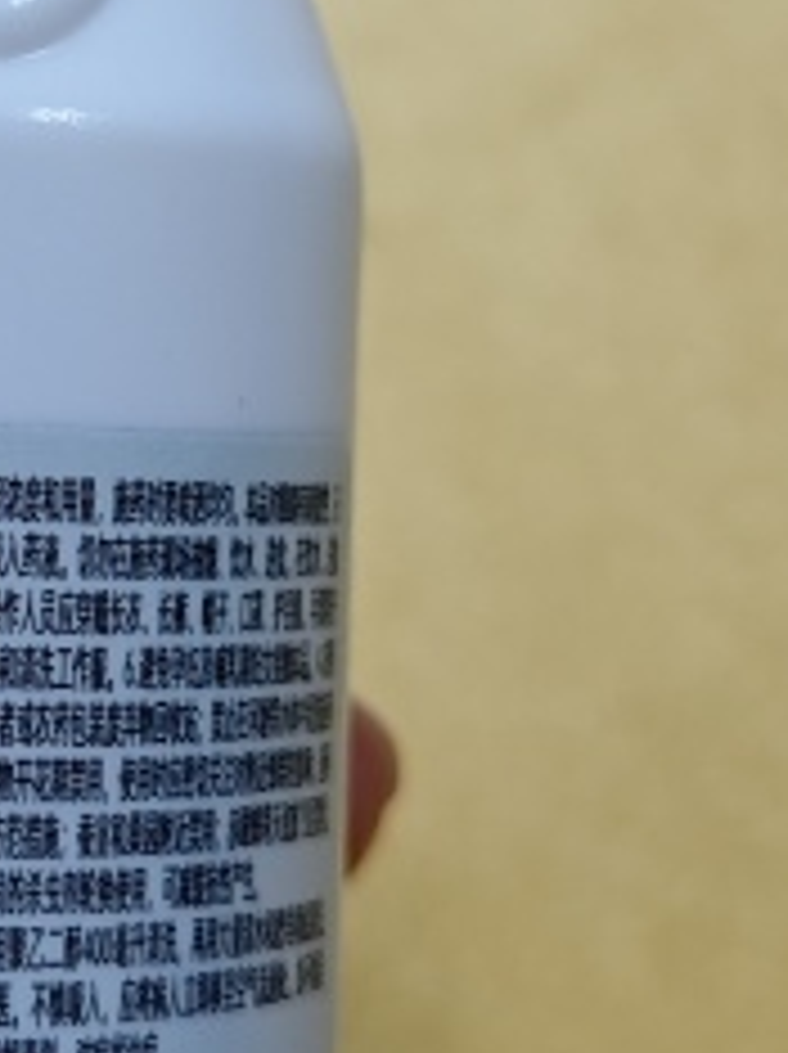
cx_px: -63
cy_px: 349
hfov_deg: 13.8
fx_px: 3193
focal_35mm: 105
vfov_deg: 18.7
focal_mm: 6.55
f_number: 1.6
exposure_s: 1/100
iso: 250
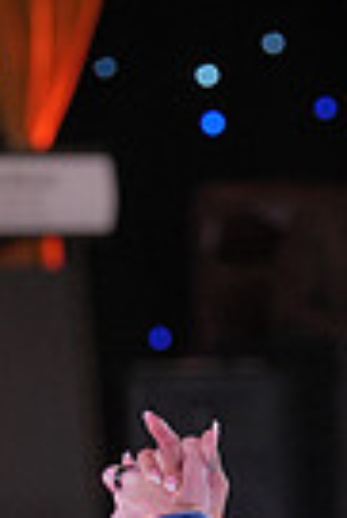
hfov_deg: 2.8
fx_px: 7066
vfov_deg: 4.1
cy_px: 1059
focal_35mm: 490
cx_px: 540
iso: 1250
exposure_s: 1/400
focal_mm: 115
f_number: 4
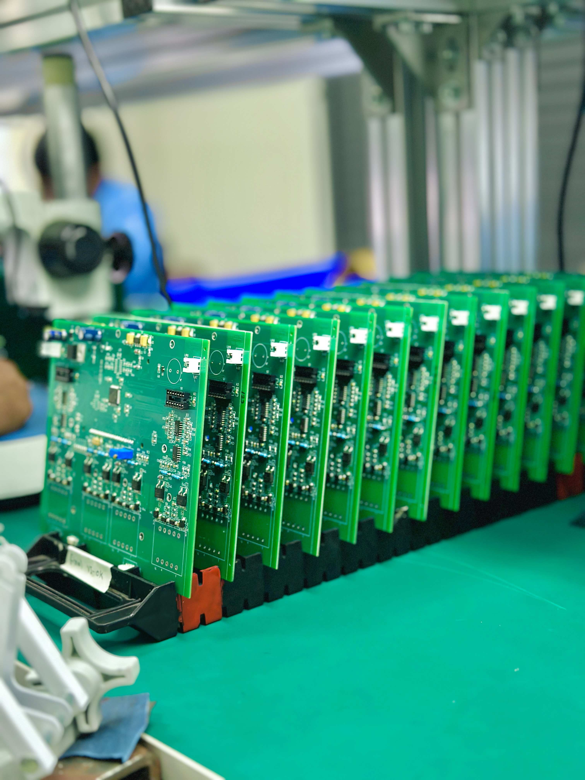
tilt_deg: -10.8
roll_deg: +3.3
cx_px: 292
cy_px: 390
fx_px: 1082
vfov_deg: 39.7
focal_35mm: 48
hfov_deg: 30.3
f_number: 1.78
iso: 160
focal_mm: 6.86
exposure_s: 1/100
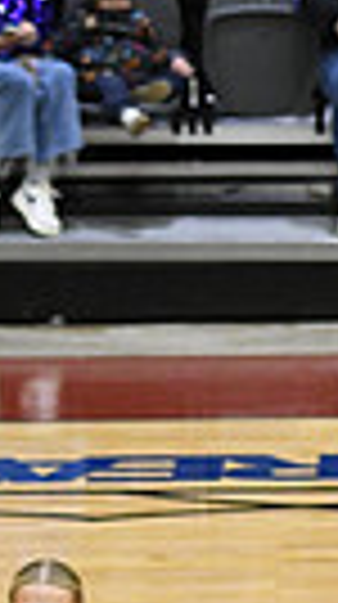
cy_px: 758
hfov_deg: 2.5
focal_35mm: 477
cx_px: 1077
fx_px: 7629
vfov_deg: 4.5
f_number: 2.8
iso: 3200
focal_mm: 70
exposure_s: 1/400
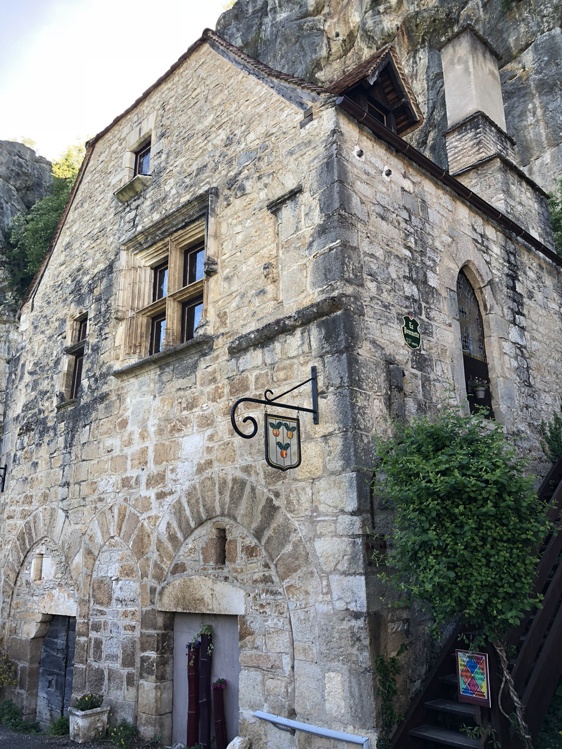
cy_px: 374
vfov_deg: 63.4
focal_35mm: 28
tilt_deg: +18.8
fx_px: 606
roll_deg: +0.7
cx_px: 281
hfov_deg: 49.7
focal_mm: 4
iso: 20
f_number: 1.8
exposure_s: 1/216
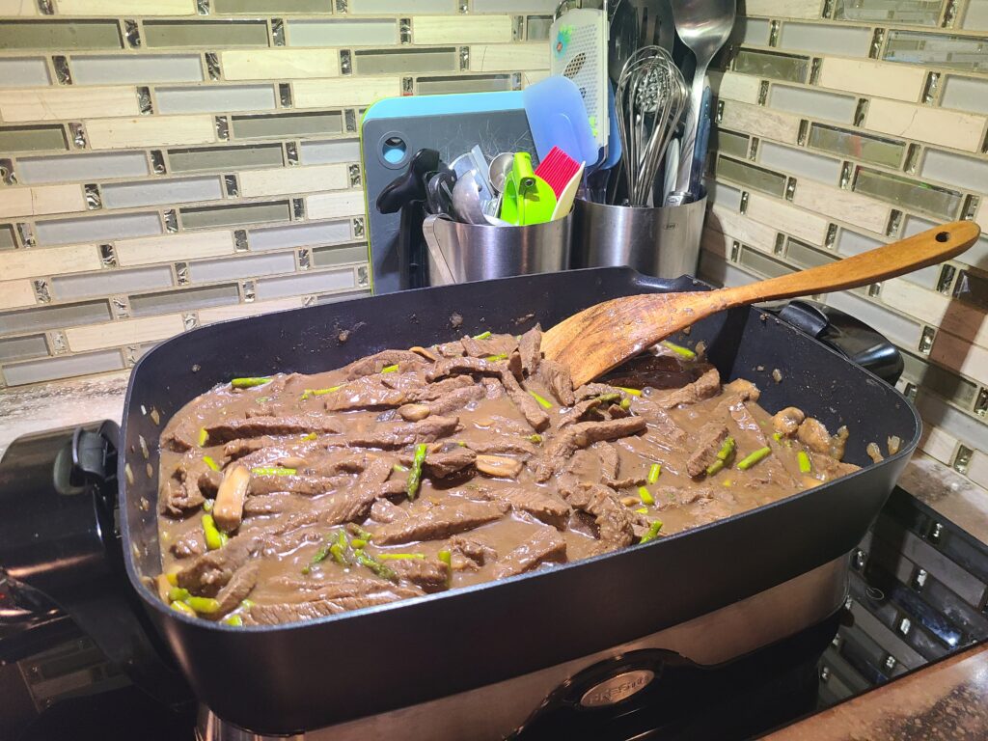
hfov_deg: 67.3
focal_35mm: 26
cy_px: 370
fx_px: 742
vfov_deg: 53.1
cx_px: 494
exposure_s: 1/40
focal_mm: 5.4
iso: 200
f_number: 1.8
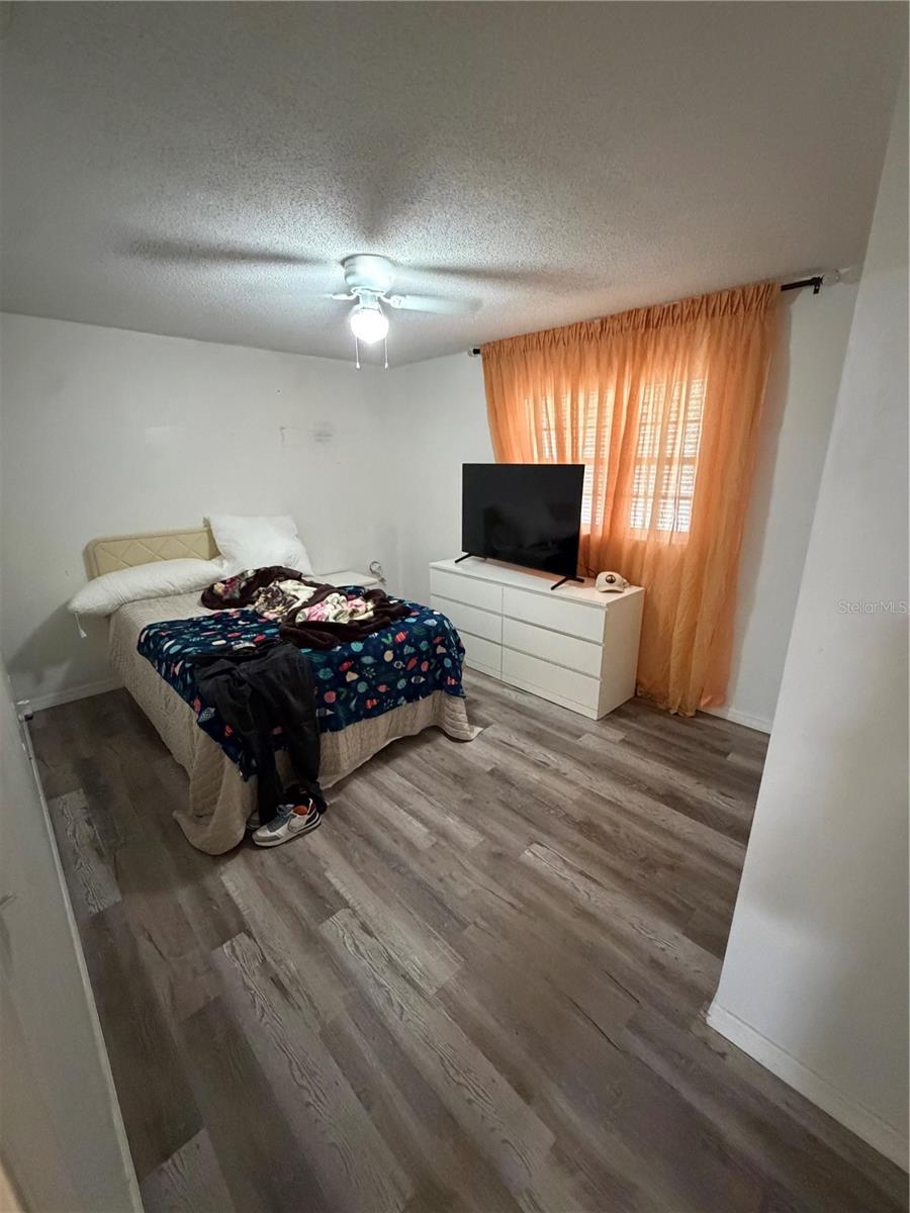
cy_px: 606
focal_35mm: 14
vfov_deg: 102.1
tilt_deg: -16.5
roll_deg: +0.5
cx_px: 455
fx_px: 491
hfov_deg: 85.7
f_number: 2.2
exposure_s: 1/60
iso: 1250
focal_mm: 2.22
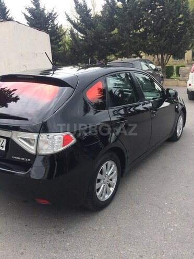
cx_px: 97
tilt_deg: -19.4
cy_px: 130
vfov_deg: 61.7
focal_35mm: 29
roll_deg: +4.2
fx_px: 217
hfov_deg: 48.2
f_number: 2.2
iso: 32
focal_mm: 4.15
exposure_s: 1/641
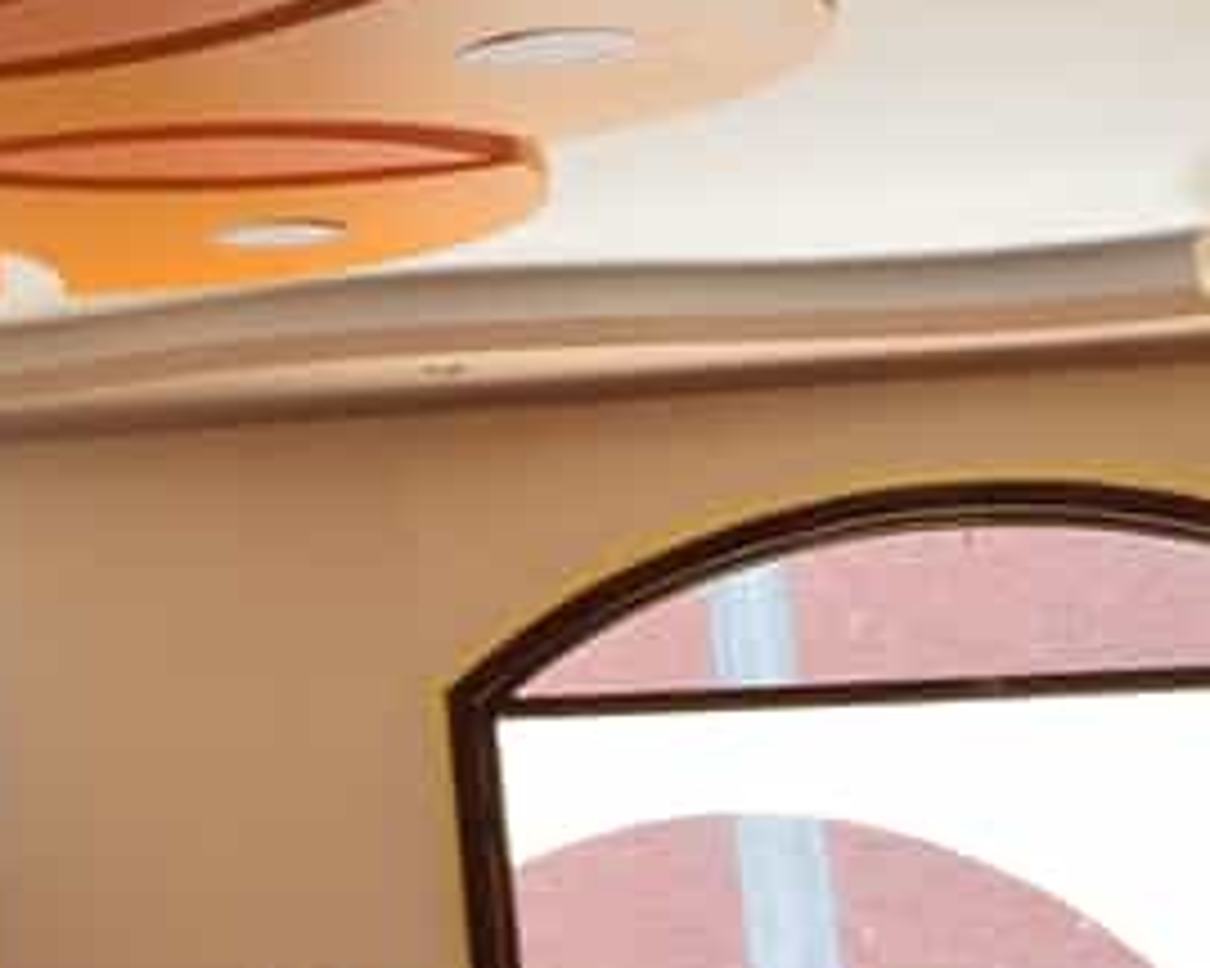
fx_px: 3451
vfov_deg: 15.5
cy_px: -142
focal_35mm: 96
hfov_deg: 18.0
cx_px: -553
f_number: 10
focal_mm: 23
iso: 360
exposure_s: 1/60
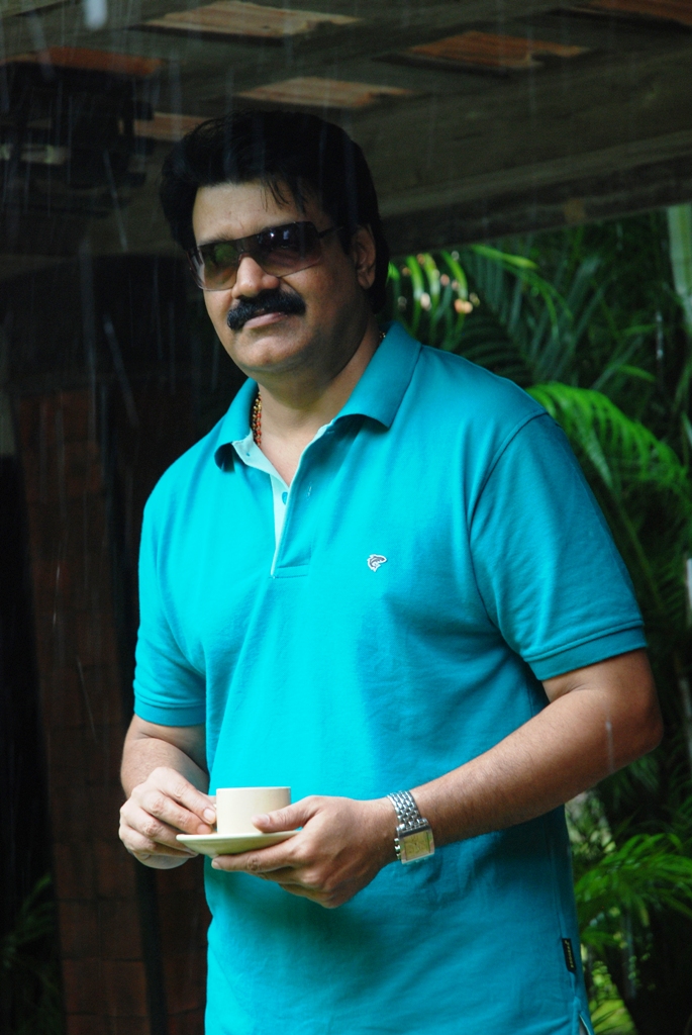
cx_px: 346
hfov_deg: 13.1
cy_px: 518
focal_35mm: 105
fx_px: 3020
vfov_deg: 19.4
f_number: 5
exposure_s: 1/80
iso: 320
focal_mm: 70
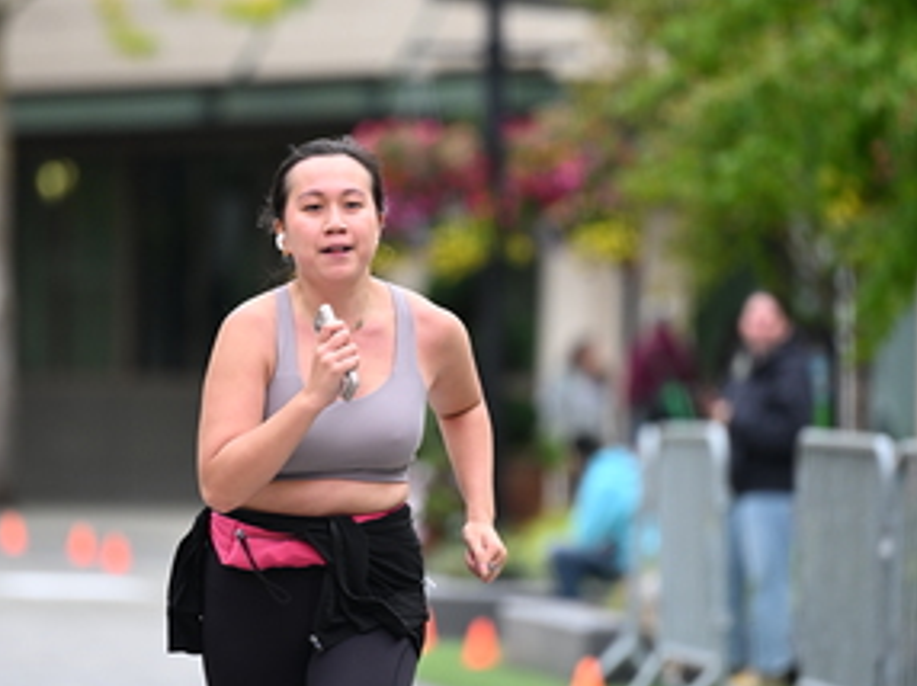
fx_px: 9793
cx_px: 447
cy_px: 359
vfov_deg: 4.0
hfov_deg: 5.4
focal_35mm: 370
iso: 640
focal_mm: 200
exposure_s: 1/1600
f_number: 2.8
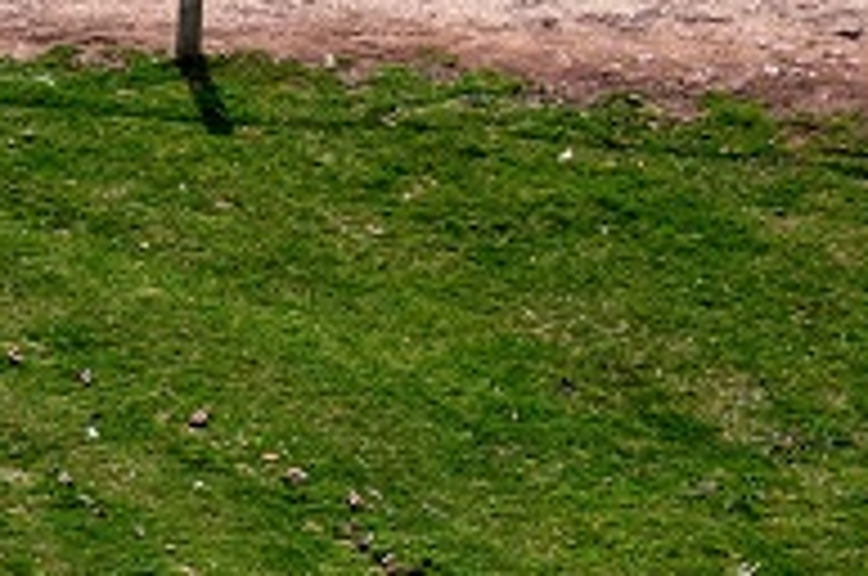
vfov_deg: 3.2
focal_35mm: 428
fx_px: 10292
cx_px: -486
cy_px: 608
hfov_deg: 4.8
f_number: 5.6
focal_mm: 55
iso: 250
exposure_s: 1/1000
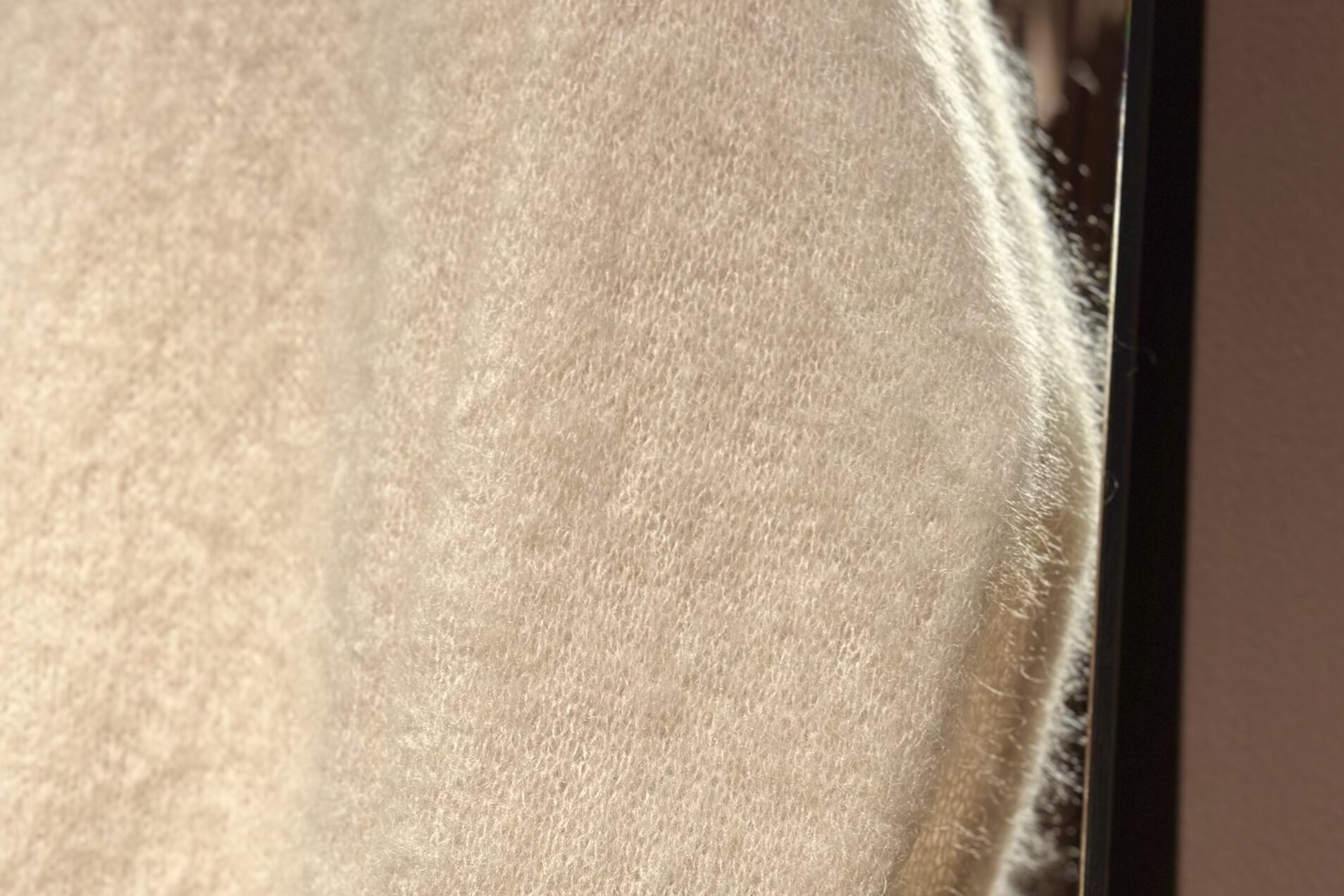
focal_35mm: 67
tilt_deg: -2.8
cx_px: 671
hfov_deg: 30.1
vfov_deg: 19.9
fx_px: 2501
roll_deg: -0.7
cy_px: 830
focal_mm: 6.86
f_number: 1.78
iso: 80
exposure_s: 1/202
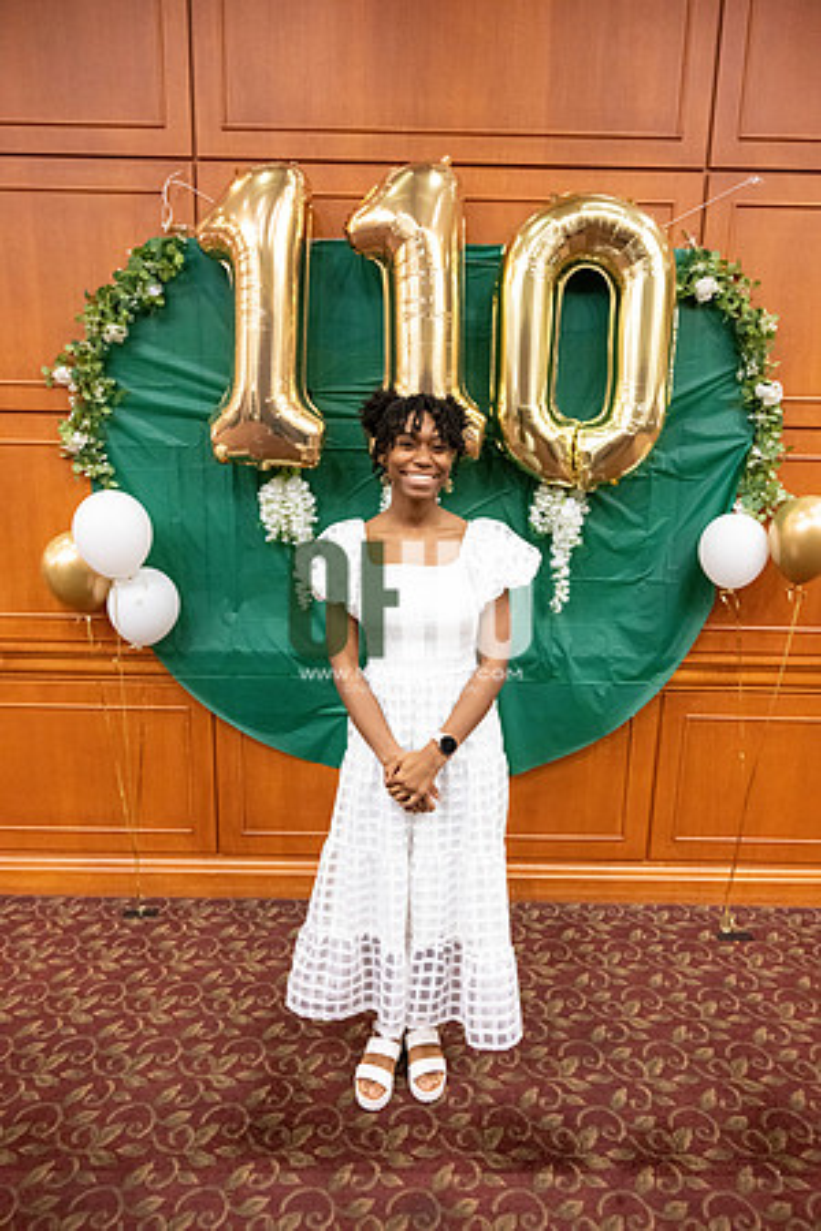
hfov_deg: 53.1
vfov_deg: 73.7
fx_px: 821
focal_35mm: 24
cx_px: 410
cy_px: 616
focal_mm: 24
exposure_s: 1/125
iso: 6400
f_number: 4
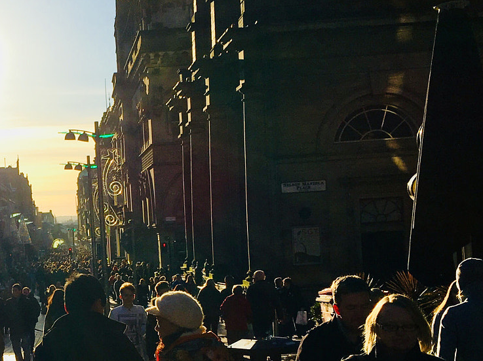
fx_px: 879
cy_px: 269
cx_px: 15
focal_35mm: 63
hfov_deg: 29.0
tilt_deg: -3.1
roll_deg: -0.5
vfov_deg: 23.0
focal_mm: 4.15
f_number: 2.2
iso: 25
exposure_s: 1/3344
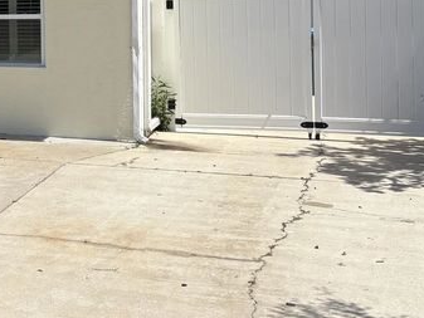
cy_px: -4
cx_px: -155
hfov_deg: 21.8
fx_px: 968
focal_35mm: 79
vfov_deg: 18.2
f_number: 1.6
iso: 50
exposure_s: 1/6329
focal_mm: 5.96
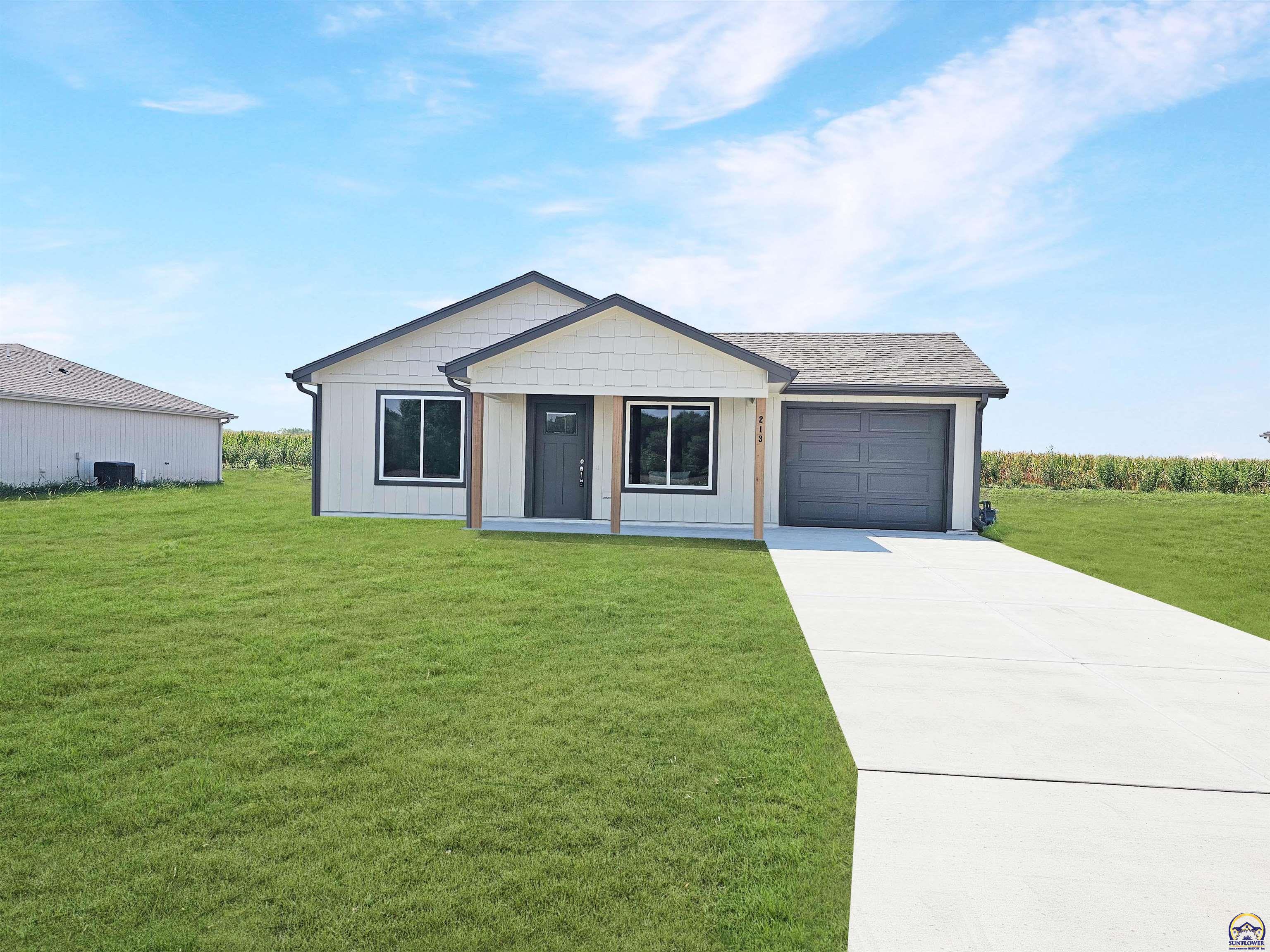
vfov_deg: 58.9
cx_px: 635
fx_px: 844
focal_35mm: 23
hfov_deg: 73.9
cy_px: 476
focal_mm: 6.3
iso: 10
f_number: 1.7
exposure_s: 1/1350
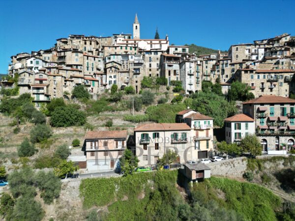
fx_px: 205
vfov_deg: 56.8
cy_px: 110
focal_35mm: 24
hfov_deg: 71.6
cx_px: 148
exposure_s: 1/3200
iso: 150
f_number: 1.7
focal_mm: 6.72
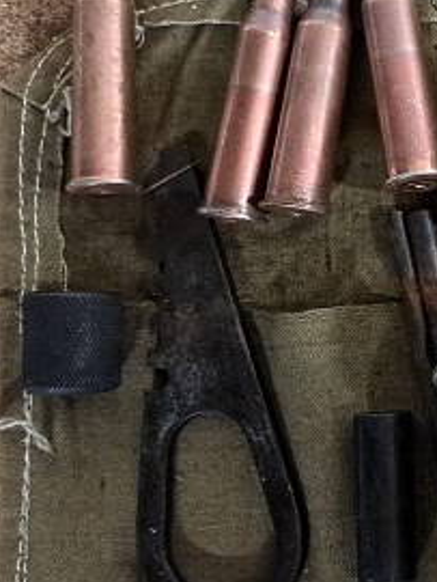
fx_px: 1344
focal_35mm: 80
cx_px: 794
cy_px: 223
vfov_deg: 24.3
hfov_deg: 15.7
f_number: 1.8
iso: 640
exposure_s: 1/25
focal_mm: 5.23
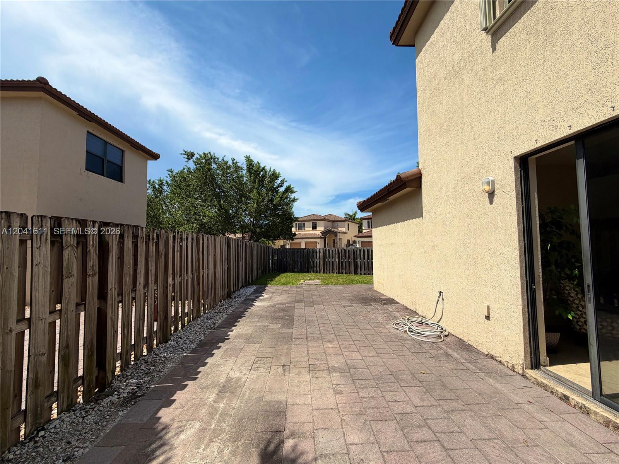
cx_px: 310
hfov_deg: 102.1
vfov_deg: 85.7
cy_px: 232
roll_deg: +1.1
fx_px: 250
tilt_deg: +2.6
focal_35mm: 14
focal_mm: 2.22
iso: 20
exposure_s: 1/1312
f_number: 2.2
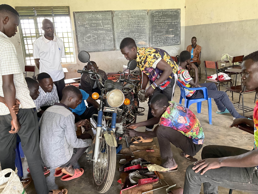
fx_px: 216
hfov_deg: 61.7
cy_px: 97
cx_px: 129
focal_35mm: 29
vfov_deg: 48.2
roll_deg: +2.3
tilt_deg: -15.8
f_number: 1.8
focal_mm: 3
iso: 100
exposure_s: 1/50
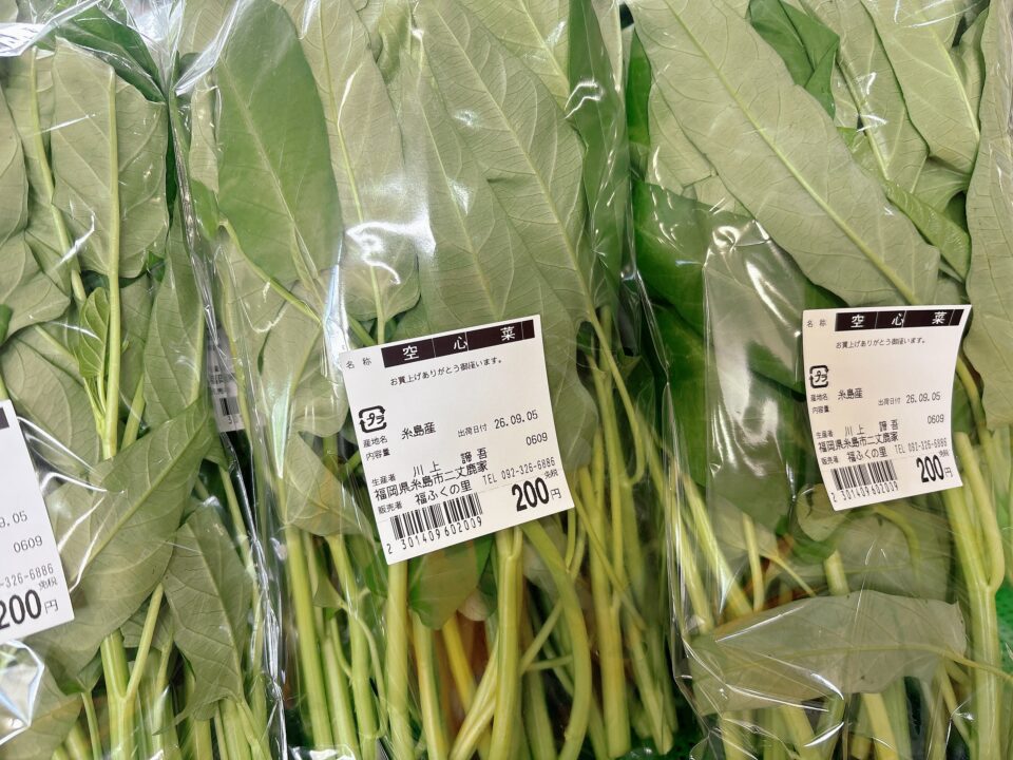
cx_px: 506
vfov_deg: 53.1
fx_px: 761
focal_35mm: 26
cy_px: 380
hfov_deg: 67.3
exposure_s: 1/60
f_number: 1.6
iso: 80
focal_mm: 5.96
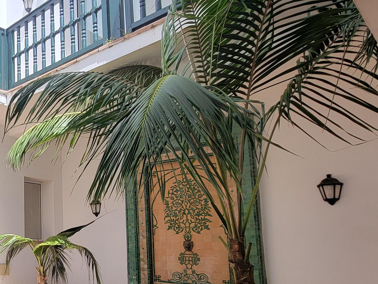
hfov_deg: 43.1
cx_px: -52
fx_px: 339
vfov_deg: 44.6
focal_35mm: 31
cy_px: 194
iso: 50
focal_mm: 2.2
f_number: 2.2
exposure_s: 1/283
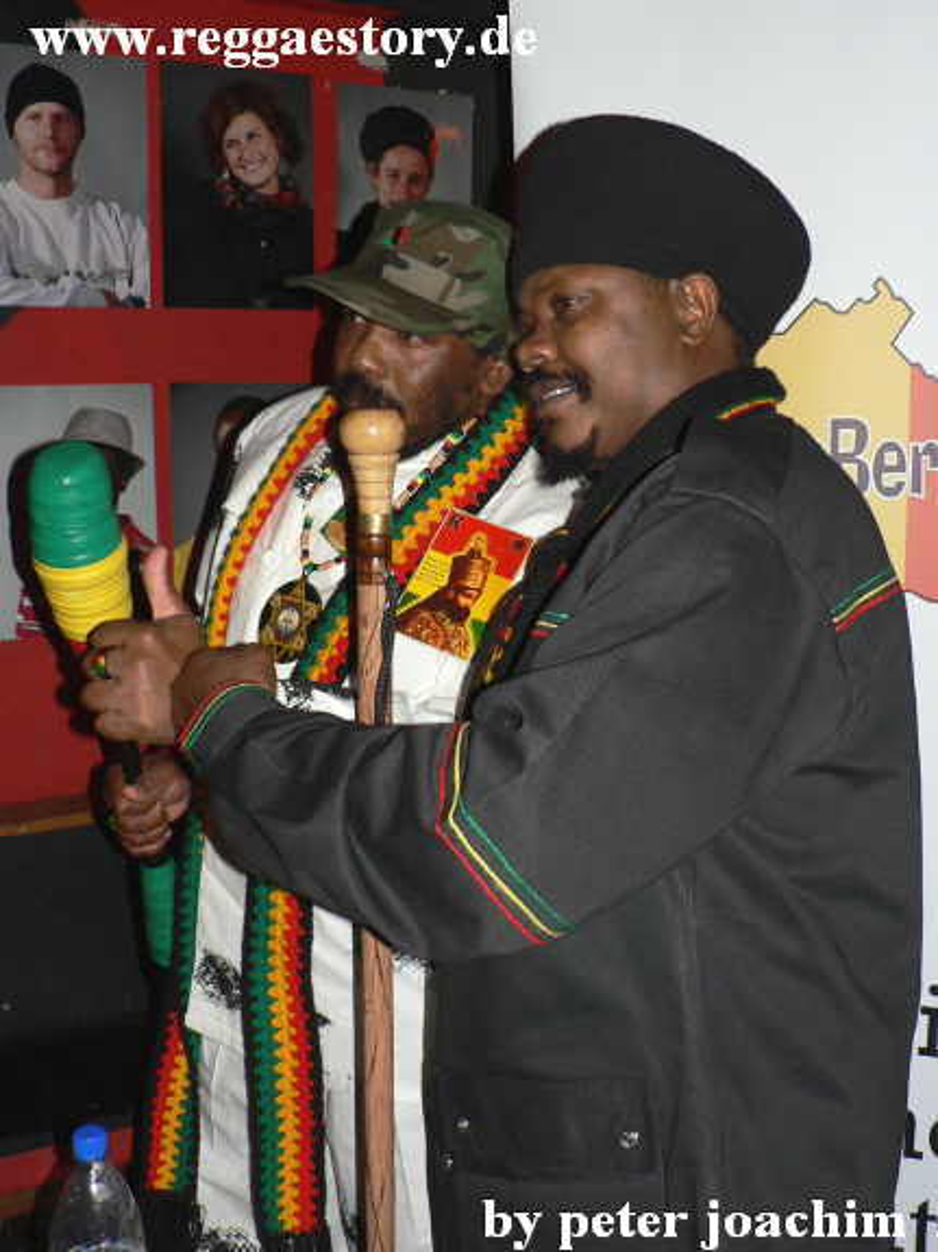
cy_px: 626
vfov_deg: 52.6
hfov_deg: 40.7
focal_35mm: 35
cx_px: 469
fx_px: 1265
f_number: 2.8
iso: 100
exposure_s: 1/60
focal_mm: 6
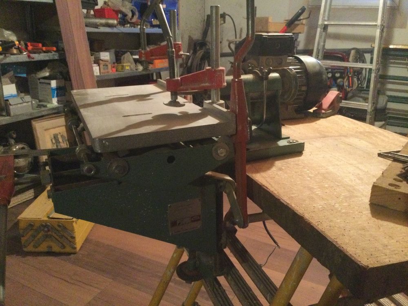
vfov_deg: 45.4
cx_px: 204
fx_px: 365
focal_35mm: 31
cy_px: 153
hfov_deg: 58.4
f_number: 2.4
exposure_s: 1/17
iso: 320
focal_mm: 3.3
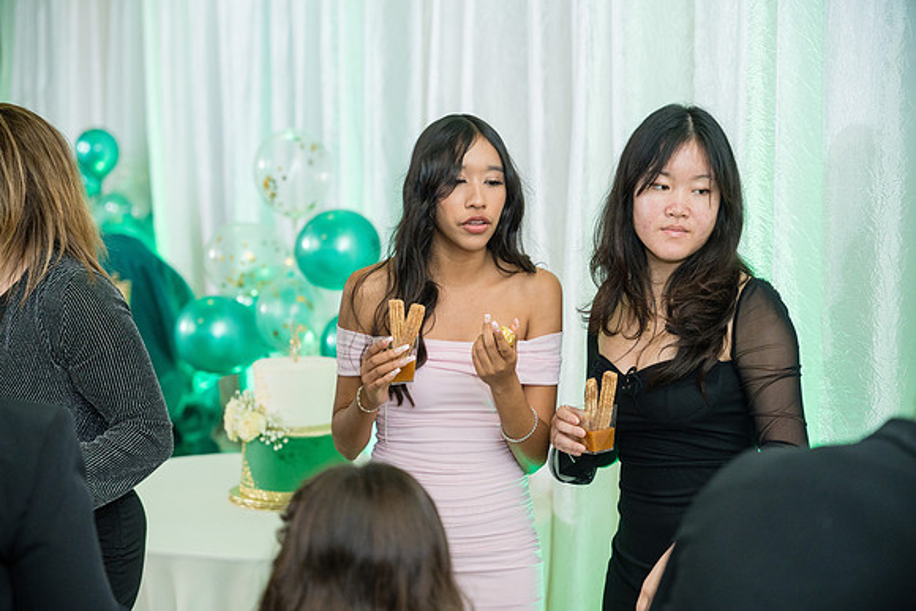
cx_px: 458
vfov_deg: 19.5
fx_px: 1781
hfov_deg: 28.8
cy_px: 306
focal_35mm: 70
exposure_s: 1/250
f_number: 2.8
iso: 1600
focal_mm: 70
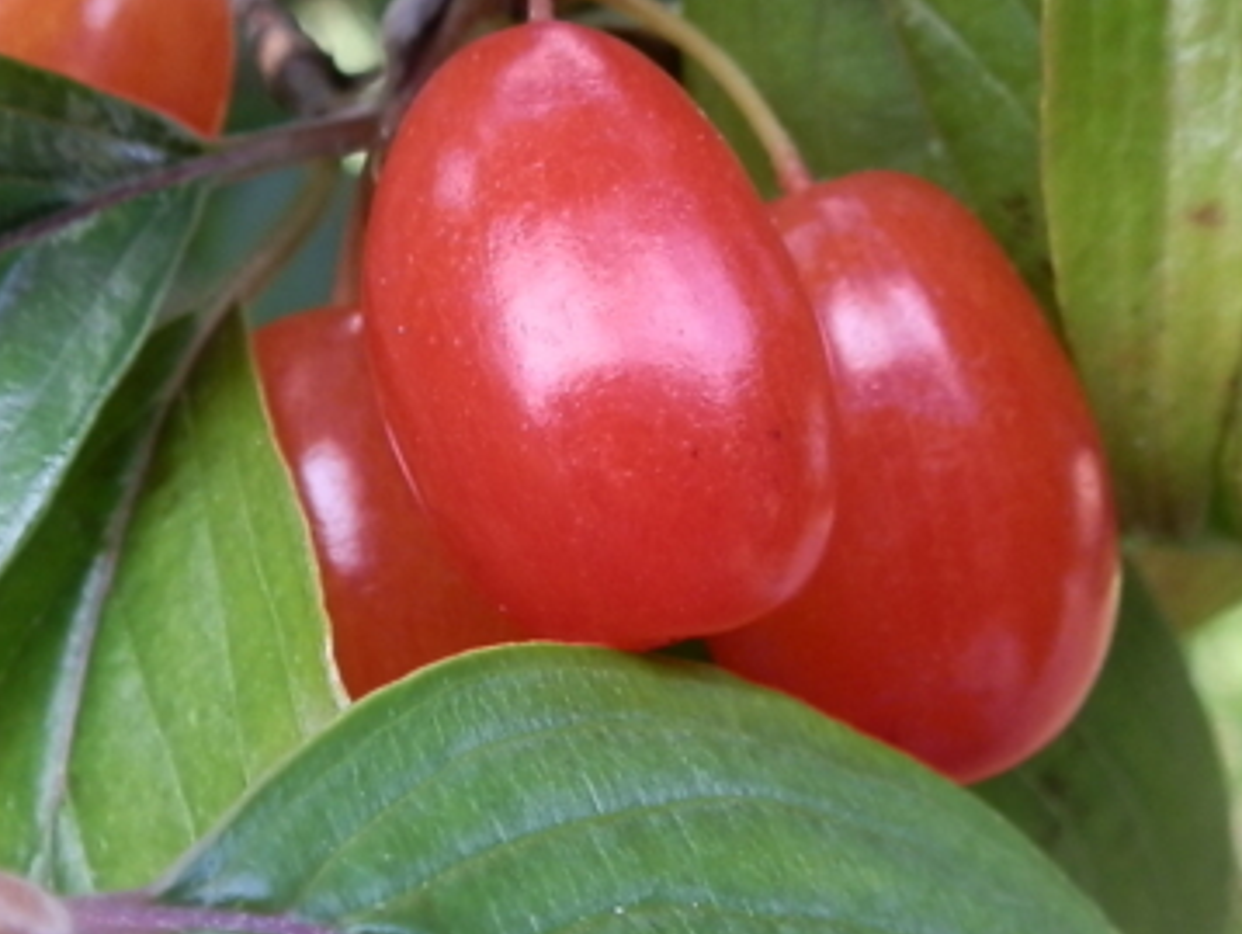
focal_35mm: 80
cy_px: 674
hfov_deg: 24.3
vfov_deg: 18.4
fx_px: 2872
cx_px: 461
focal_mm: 5
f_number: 3.1
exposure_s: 1/40
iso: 64
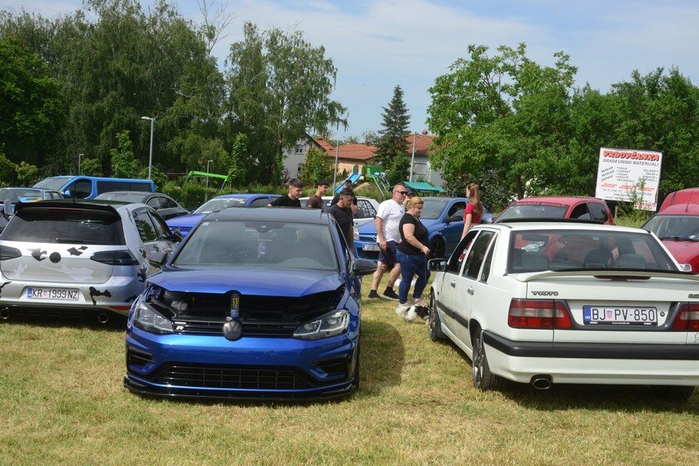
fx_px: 874
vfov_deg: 29.9
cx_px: 350
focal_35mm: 45
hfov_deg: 43.6
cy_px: 233
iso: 2000
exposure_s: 1/1000
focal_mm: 45
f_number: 16
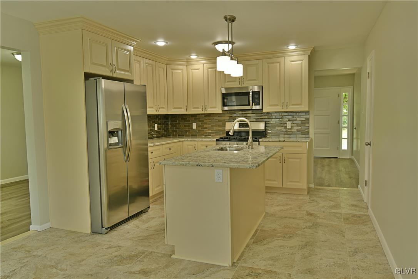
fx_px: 290
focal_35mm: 25
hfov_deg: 71.5
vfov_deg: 51.3
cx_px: 209
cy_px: 140
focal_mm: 17
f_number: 5.3
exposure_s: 1/30
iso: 250
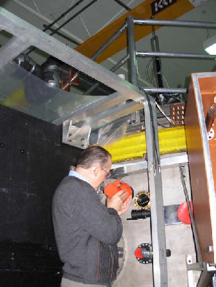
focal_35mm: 41
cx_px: 114
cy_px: 153
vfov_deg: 45.7
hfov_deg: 35.1
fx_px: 341
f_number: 2.9
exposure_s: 1/161
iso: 400
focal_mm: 6.3
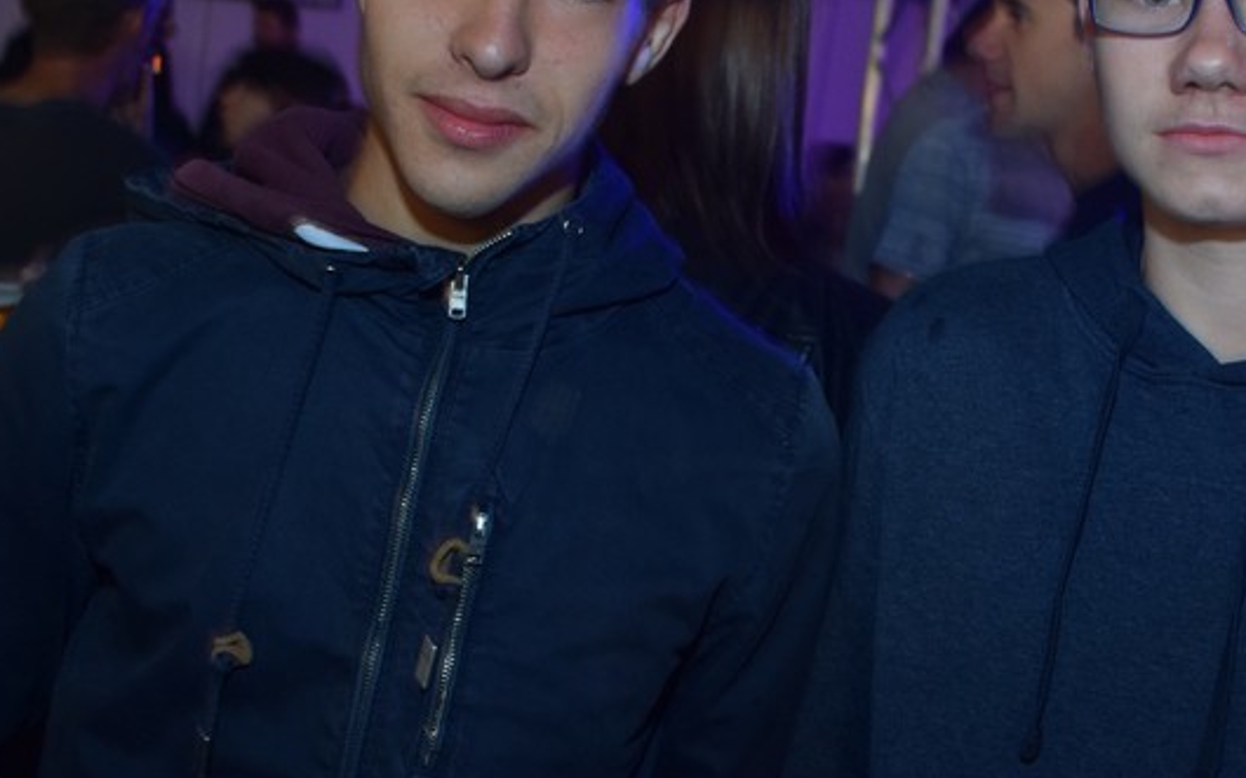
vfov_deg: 19.1
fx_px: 2308
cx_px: 738
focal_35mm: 68
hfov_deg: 30.1
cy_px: 384
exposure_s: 1/10
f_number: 4.5
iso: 800
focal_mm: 23
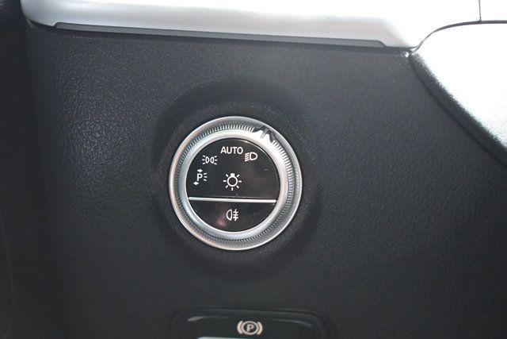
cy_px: 170
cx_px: 254
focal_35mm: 57
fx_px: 803
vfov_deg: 23.8
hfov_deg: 35.0
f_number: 4.8
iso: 4000
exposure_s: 1/60
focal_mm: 38
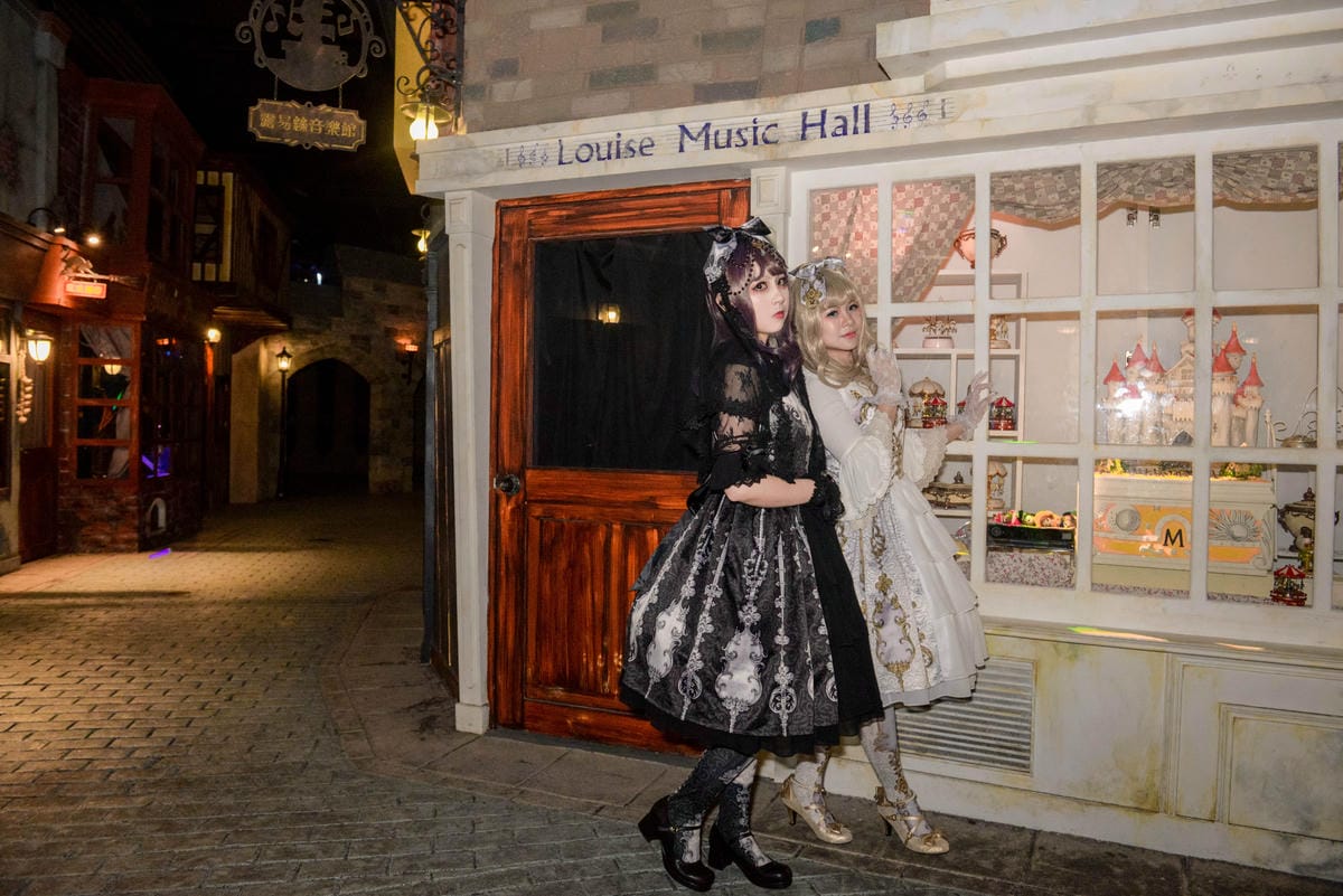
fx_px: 896
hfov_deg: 73.7
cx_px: 672
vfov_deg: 53.2
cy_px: 448
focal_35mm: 24
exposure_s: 1/80
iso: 4000
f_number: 5
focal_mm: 24
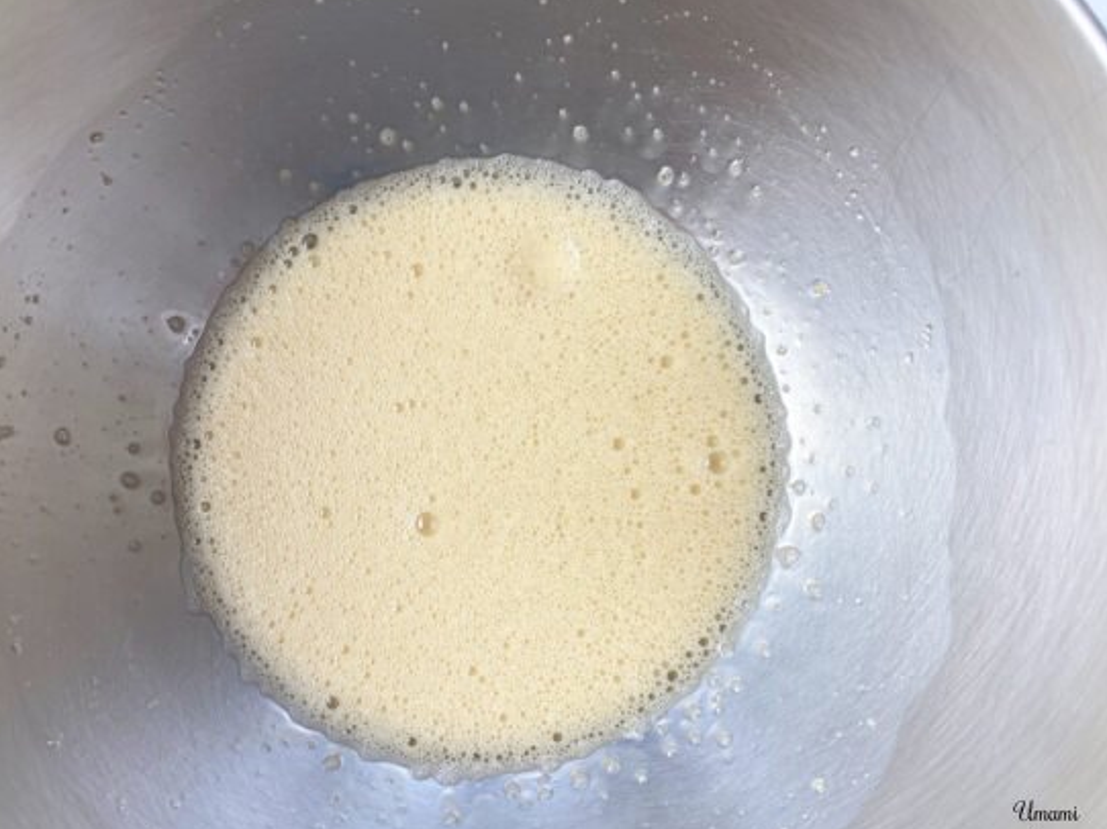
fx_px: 991
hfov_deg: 58.2
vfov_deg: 45.4
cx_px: 496
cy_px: 449
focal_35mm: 31
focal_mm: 3.99
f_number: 1.8
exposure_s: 1/100
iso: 32
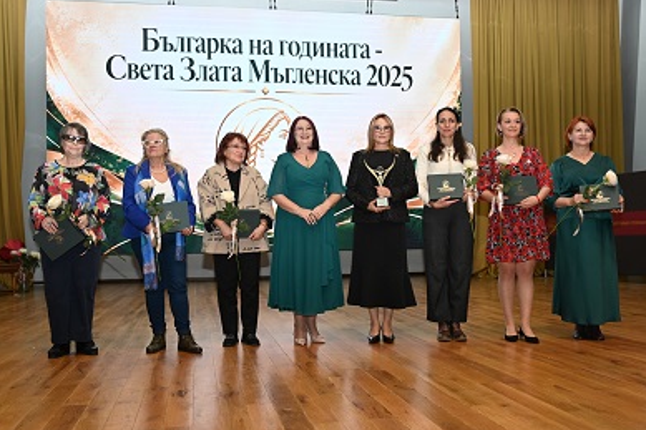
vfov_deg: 36.8
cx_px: 330
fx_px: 646
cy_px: 217
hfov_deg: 53.1
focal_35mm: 36
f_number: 4
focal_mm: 35
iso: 560
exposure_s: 1/60
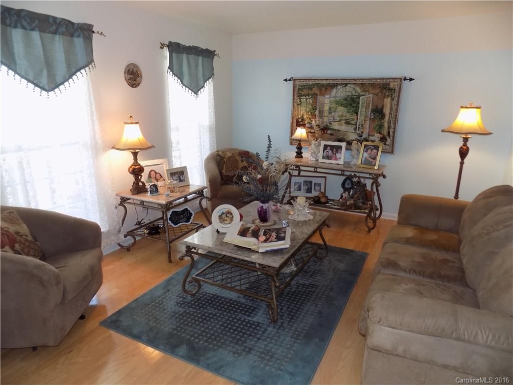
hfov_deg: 73.9
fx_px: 341
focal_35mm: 23
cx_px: 256
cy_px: 192
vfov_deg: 58.9
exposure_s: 1/30
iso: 180
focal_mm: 4
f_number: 3.1
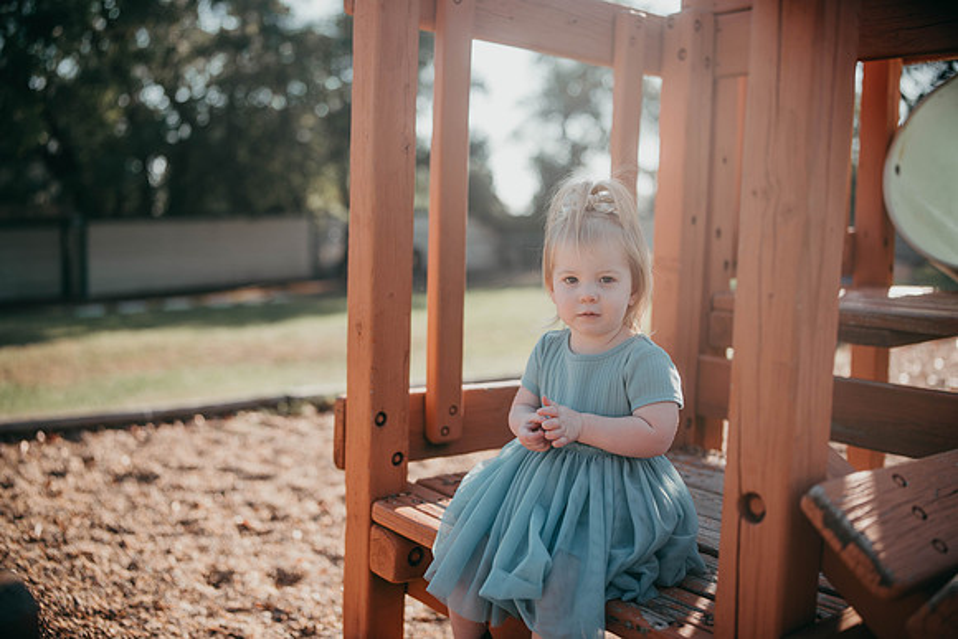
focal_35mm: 35
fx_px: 932
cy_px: 320
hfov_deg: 54.4
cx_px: 479
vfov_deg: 37.9
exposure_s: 1/1600
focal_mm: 35
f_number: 1.6
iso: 64
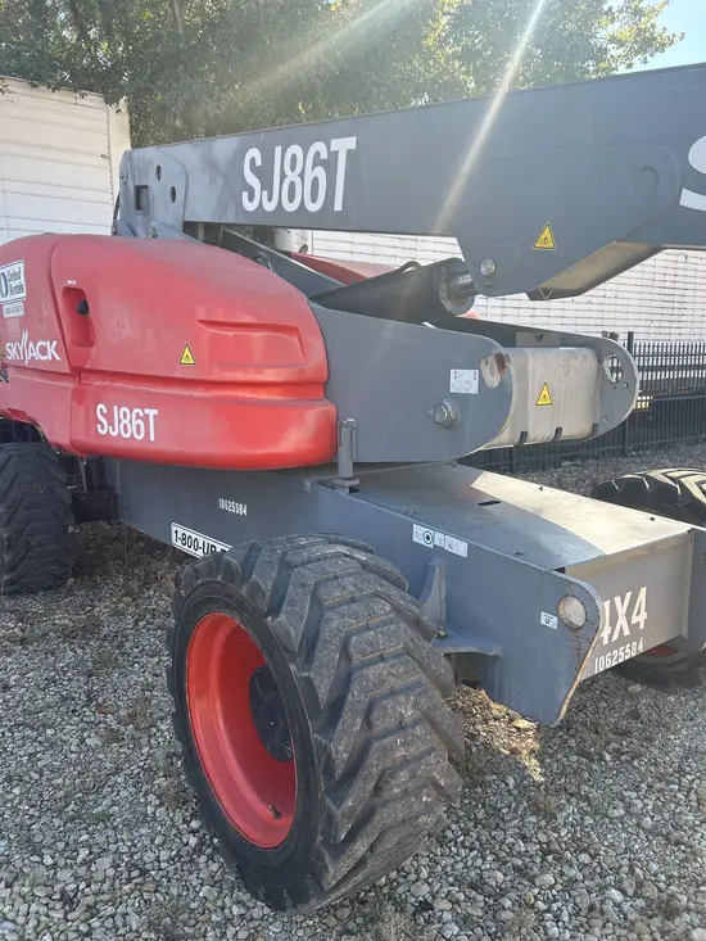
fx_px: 707
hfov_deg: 53.1
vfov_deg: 67.3
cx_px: 353
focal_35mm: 26
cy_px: 470
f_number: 1.5
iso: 50
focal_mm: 5.7
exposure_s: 1/567
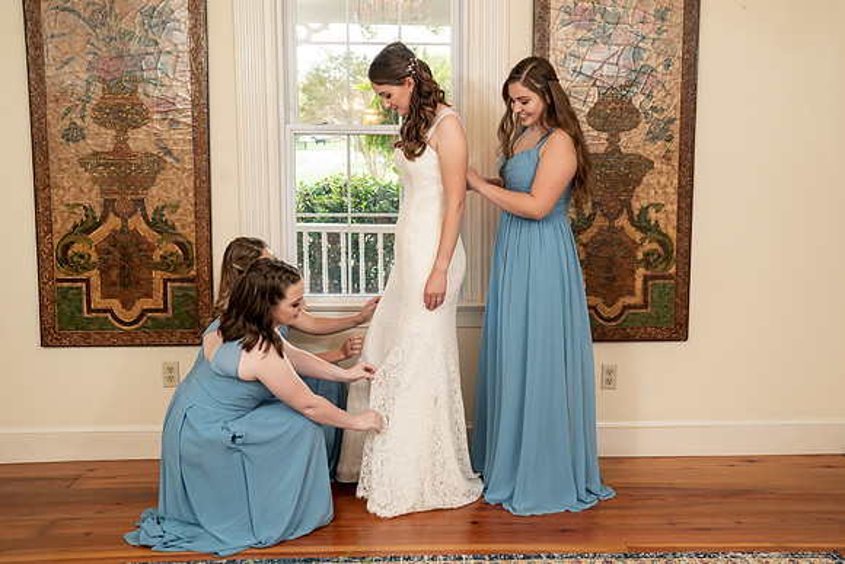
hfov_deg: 48.4
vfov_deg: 33.4
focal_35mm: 40
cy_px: 270
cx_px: 457
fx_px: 939
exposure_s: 1/250
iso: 2000
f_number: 5.6
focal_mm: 37
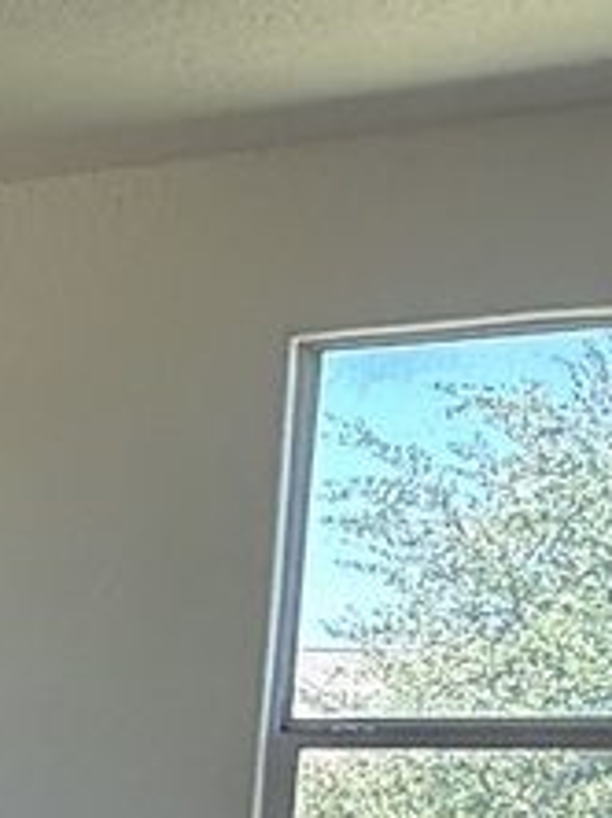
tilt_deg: -11.0
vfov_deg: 19.4
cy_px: 1150
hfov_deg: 13.5
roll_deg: -1.3
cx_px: -660
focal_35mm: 91
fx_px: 2149
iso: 160
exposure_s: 1/120
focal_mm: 2.22
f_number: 2.2
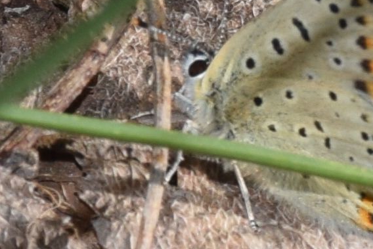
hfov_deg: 5.8
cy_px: 60
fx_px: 3679
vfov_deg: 3.9
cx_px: 315
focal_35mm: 355
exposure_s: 1/160
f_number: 13
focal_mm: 140
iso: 100
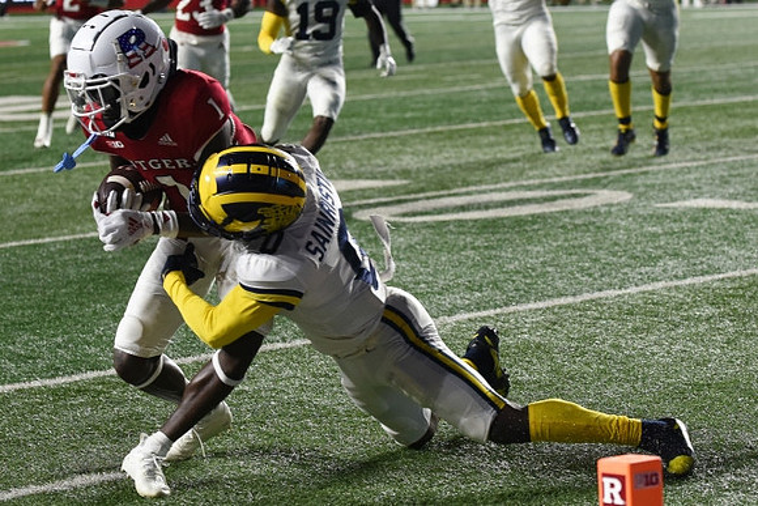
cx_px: 379
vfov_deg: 19.5
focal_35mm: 70
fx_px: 1474
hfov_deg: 28.8
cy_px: 253
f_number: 2.8
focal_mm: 70
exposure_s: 1/1000
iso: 1600
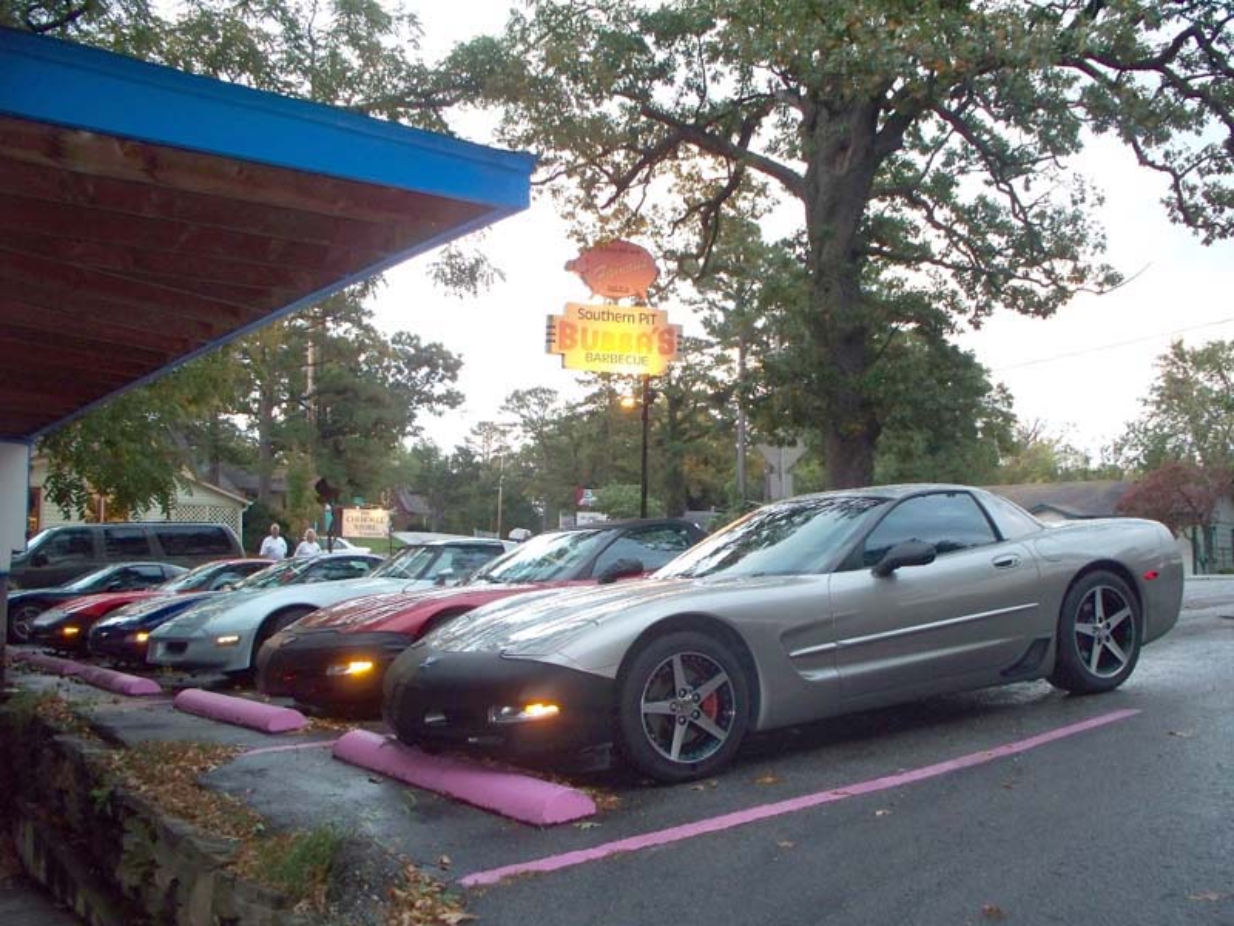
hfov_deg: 51.4
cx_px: 617
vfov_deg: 39.7
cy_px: 463
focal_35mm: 36
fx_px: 1283
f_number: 2.8
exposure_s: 1/60
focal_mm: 7.54
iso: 250
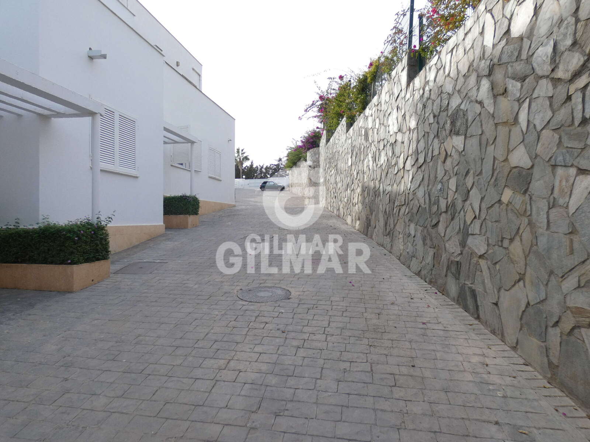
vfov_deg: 63.4
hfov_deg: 79.0
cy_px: 221
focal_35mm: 21
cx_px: 295
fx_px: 358
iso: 80
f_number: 2.8
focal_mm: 3.6
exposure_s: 1/640
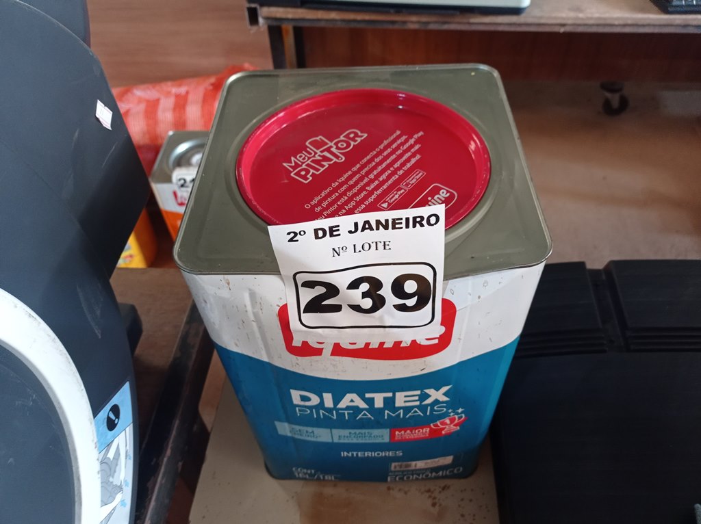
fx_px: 566
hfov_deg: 63.5
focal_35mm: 28
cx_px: 350
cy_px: 262
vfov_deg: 49.7
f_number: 1.79
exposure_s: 1/30
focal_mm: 4.7
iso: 403
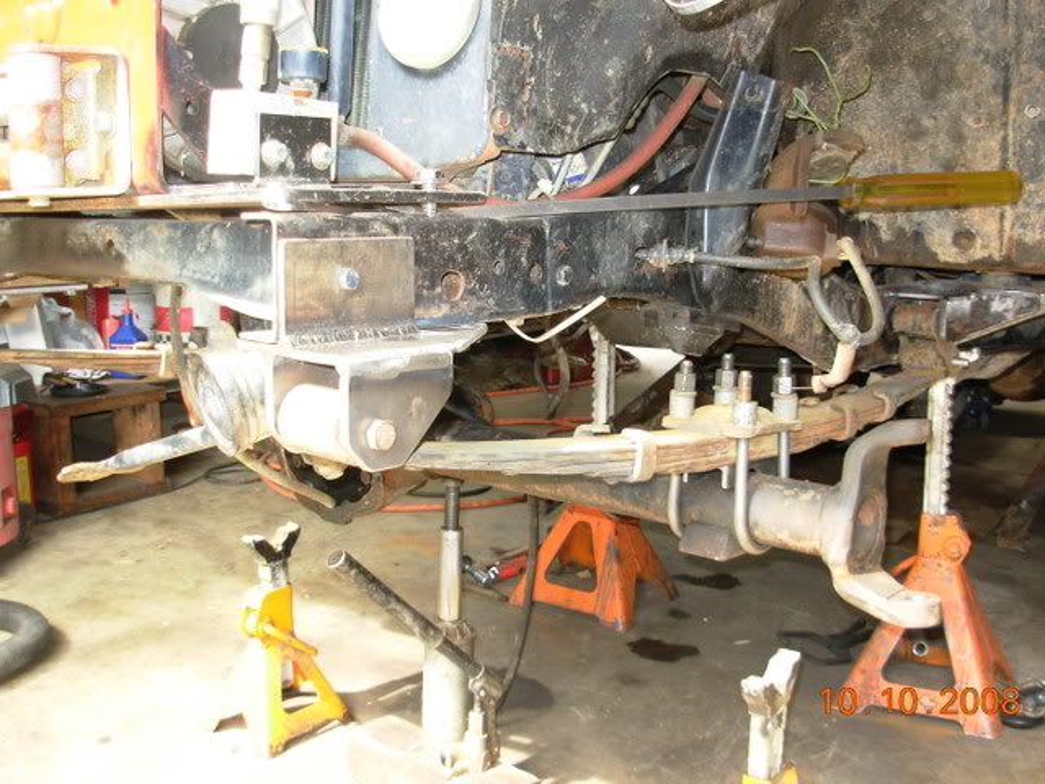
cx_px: 522
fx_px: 1147
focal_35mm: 38
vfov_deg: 37.7
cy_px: 392
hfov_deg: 49.0
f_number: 2.9
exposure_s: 1/45.3
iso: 71
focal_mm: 6.3
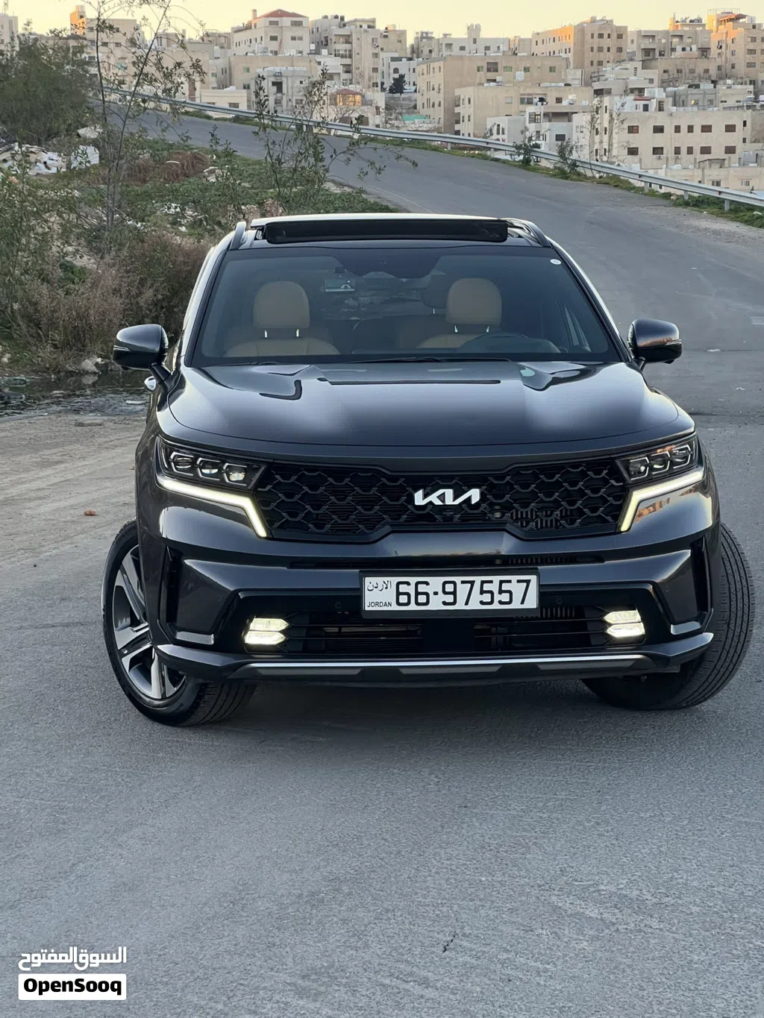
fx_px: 2266
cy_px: 509
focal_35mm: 77
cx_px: 382
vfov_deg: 25.3
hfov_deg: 19.1
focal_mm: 9
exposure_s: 1/113
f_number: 2.8
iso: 125
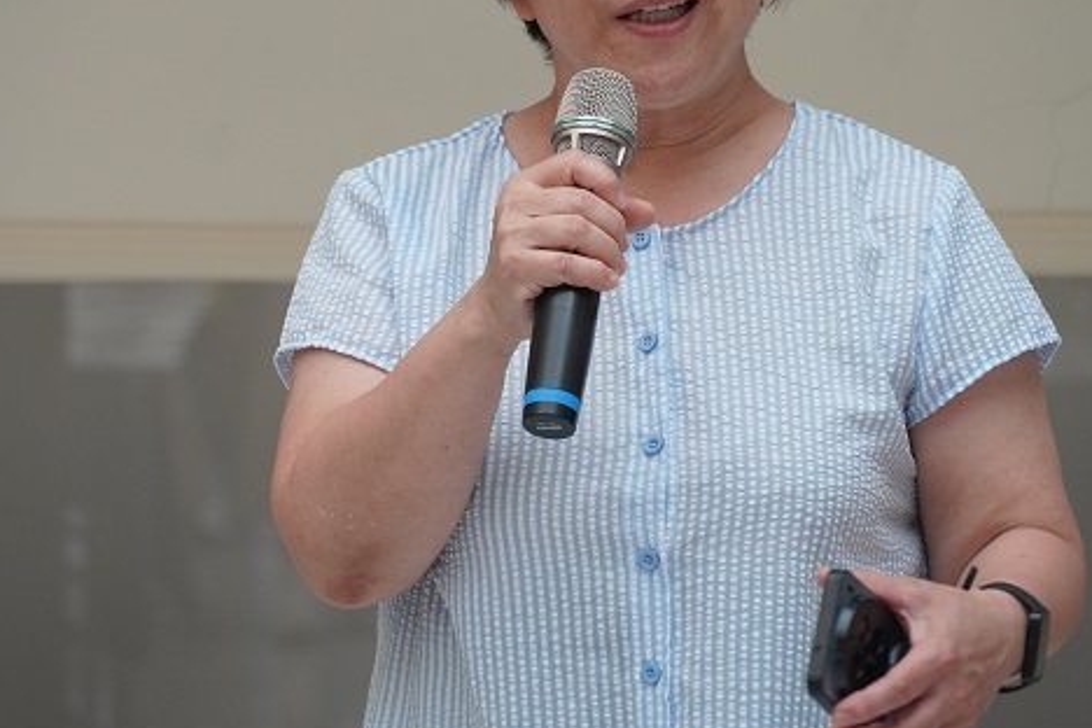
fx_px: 9456
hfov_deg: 6.6
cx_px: 539
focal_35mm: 312
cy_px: 203
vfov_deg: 4.4
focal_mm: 135
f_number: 5.6
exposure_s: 1/250
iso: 800
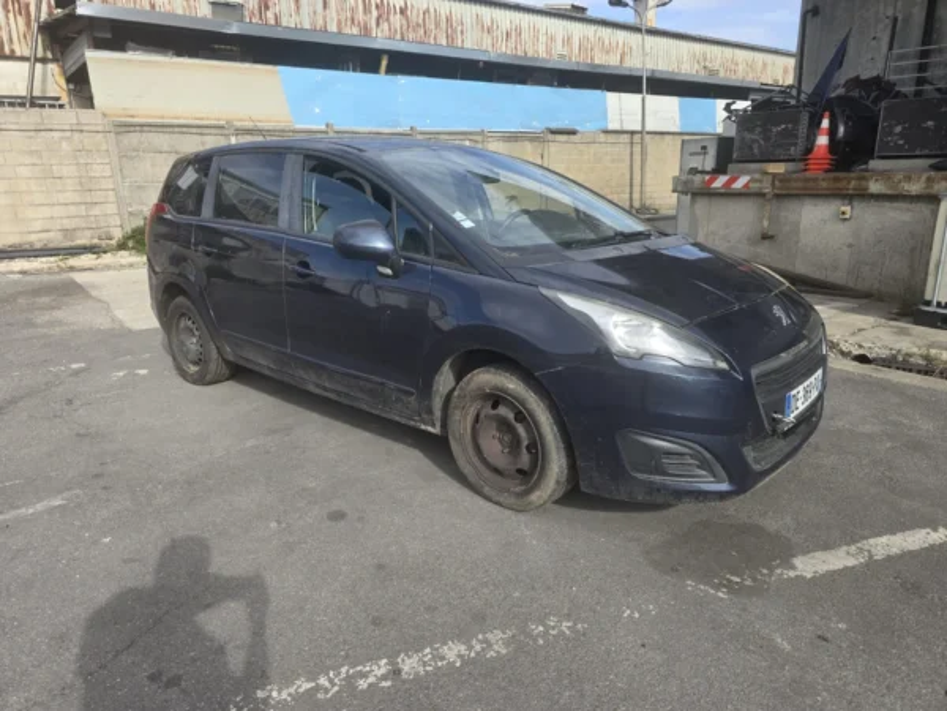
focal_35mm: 23
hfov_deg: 73.9
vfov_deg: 58.9
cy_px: 356
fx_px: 629
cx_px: 474
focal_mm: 6.3
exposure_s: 1/394
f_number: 1.7
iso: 12
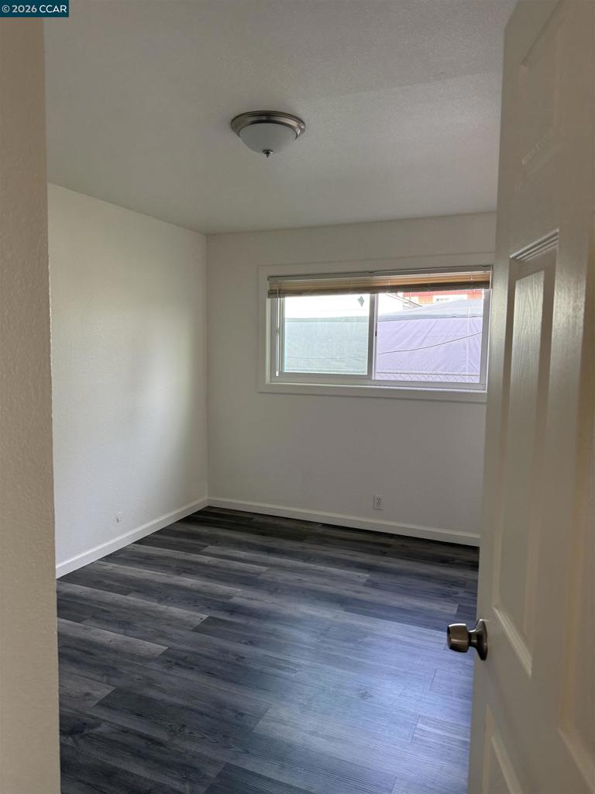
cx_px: 298
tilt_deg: -5.8
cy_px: 397
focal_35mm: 24
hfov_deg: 56.8
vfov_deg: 71.6
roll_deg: -4.3
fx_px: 550
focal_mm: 6.76
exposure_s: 1/151
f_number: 1.78
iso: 160
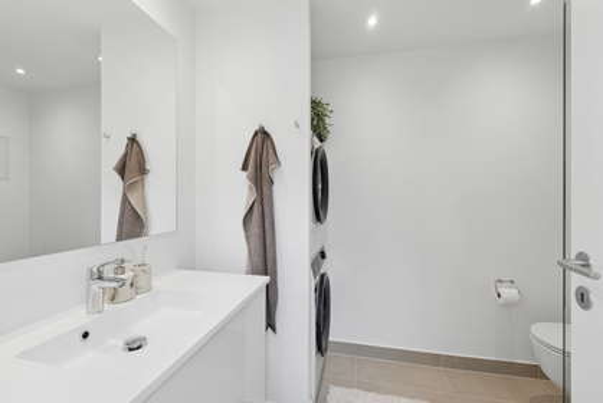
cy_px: 202
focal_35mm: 16
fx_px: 264
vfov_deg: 74.7
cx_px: 302
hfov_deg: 97.6
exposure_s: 1/25
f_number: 8
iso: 200
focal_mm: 10.5
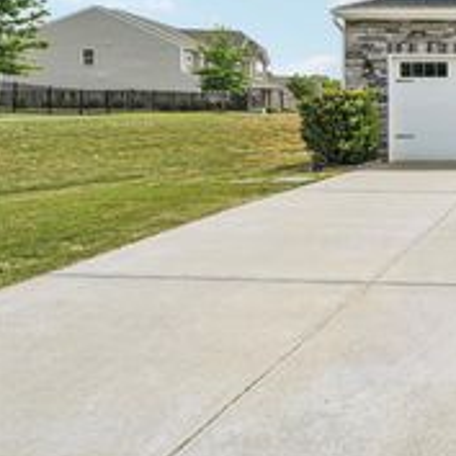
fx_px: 537
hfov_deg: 31.2
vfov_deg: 44.7
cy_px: 122
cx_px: 639
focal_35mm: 36
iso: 100
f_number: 8
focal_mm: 10
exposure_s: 1/125
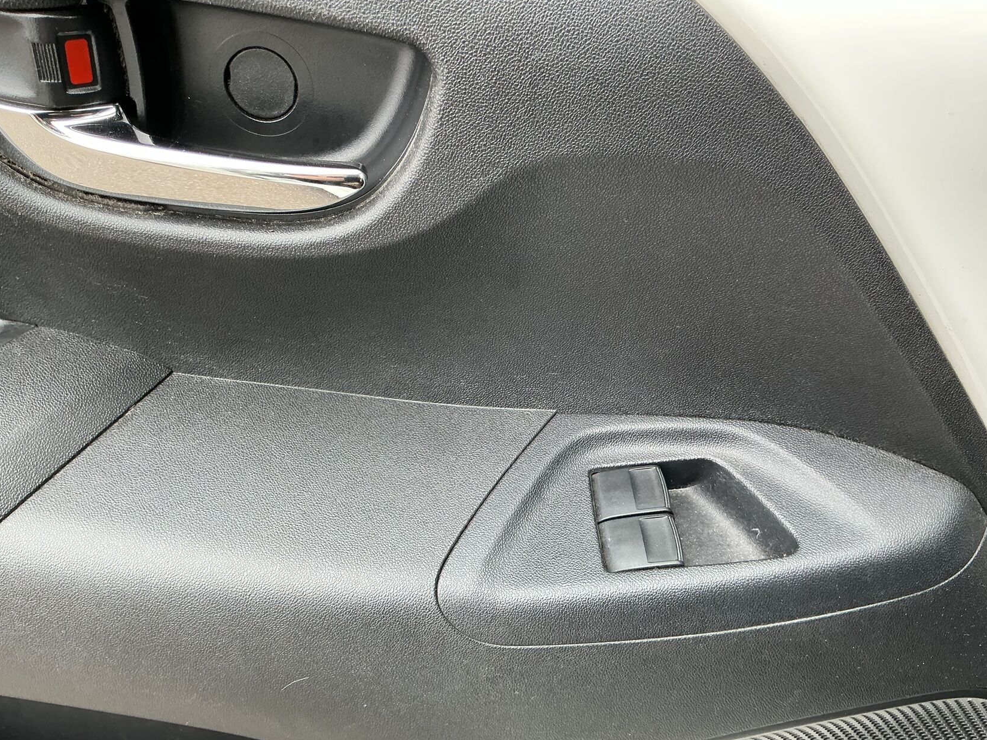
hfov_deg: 60.0
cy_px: 377
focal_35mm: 30
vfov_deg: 46.8
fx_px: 855
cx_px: 488
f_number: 1.8
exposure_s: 1/120
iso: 64
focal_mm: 3
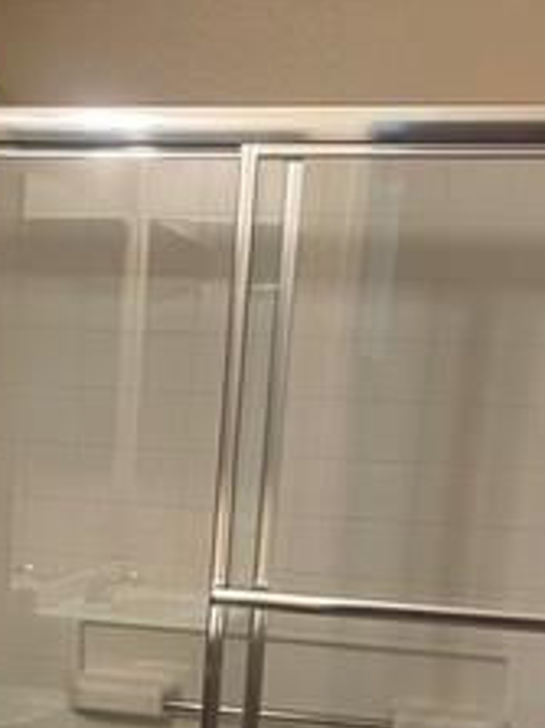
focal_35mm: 70
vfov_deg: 26.5
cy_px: 708
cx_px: 62
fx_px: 1471
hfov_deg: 20.6
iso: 80
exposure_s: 1/60
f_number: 1.8
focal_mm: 4.25
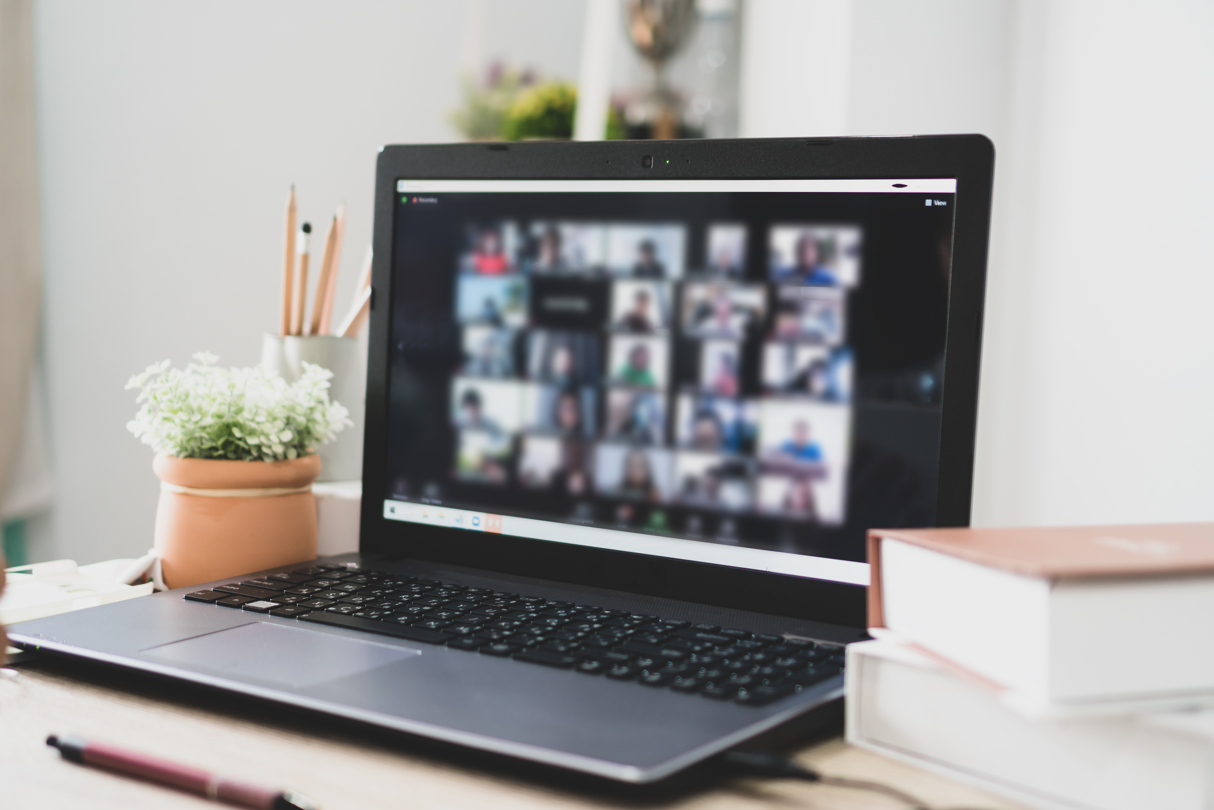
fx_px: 1770
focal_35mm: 52
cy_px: 405
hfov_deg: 37.9
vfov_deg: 25.8
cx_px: 607
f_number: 1.8
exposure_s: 1/40
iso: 160
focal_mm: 35
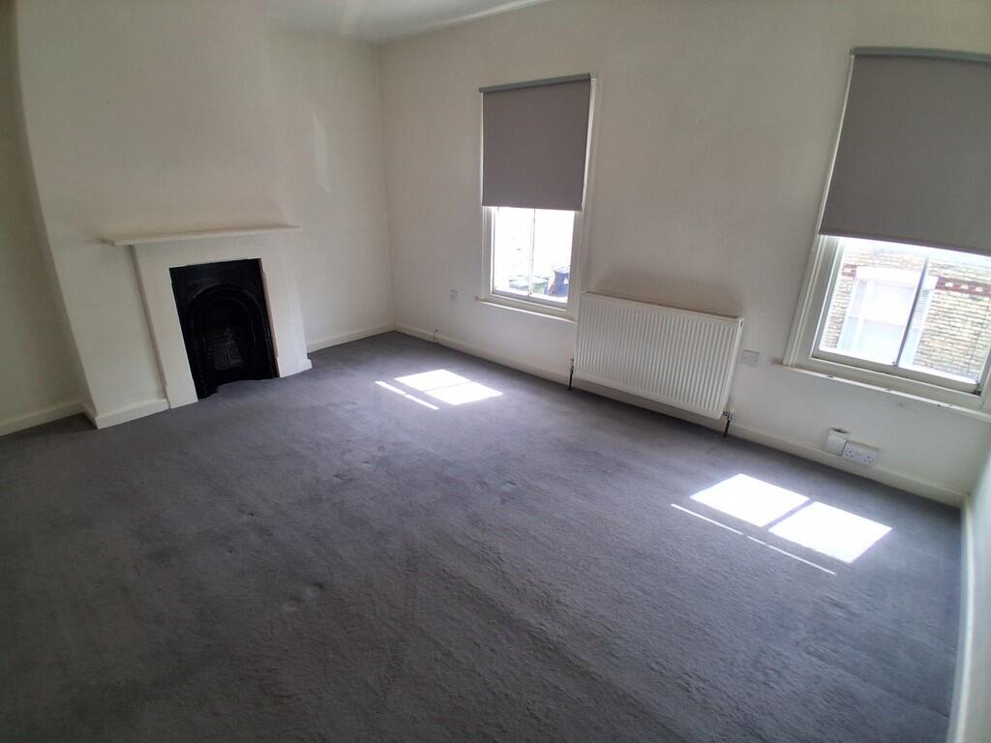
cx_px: 496
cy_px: 372
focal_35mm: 17
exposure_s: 1/222
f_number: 2.2
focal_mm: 1.4
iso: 50
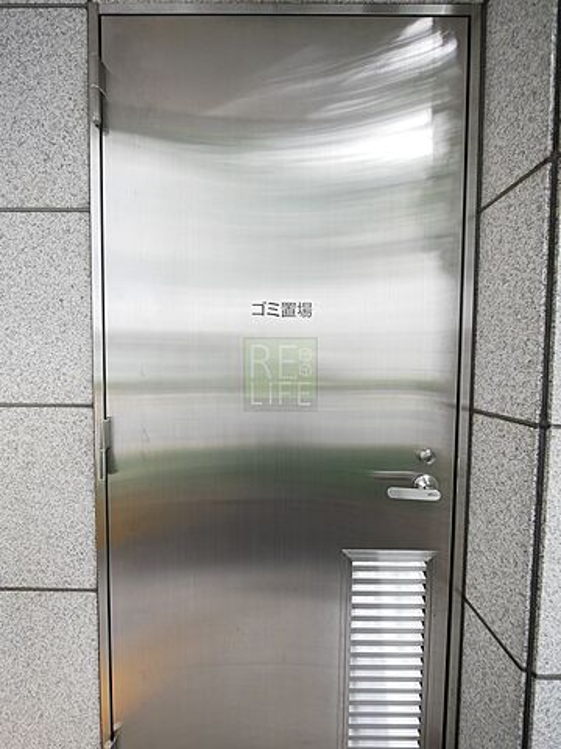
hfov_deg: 85.7
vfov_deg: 102.1
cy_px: 374
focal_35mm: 14
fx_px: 303
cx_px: 280
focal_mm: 7
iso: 400
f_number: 4
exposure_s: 1/60
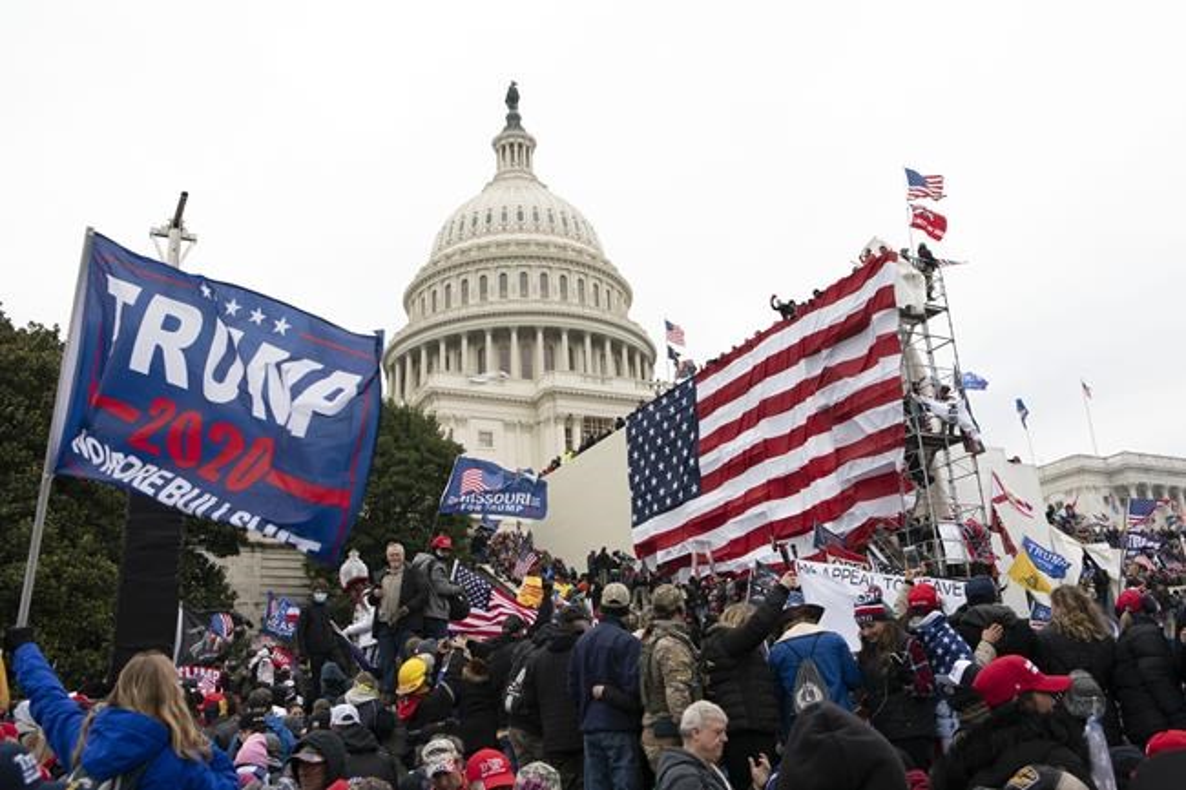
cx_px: 593
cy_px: 395
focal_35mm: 32
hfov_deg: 58.7
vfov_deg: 41.1
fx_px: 1054
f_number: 8
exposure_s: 1/400
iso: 1000
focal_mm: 32
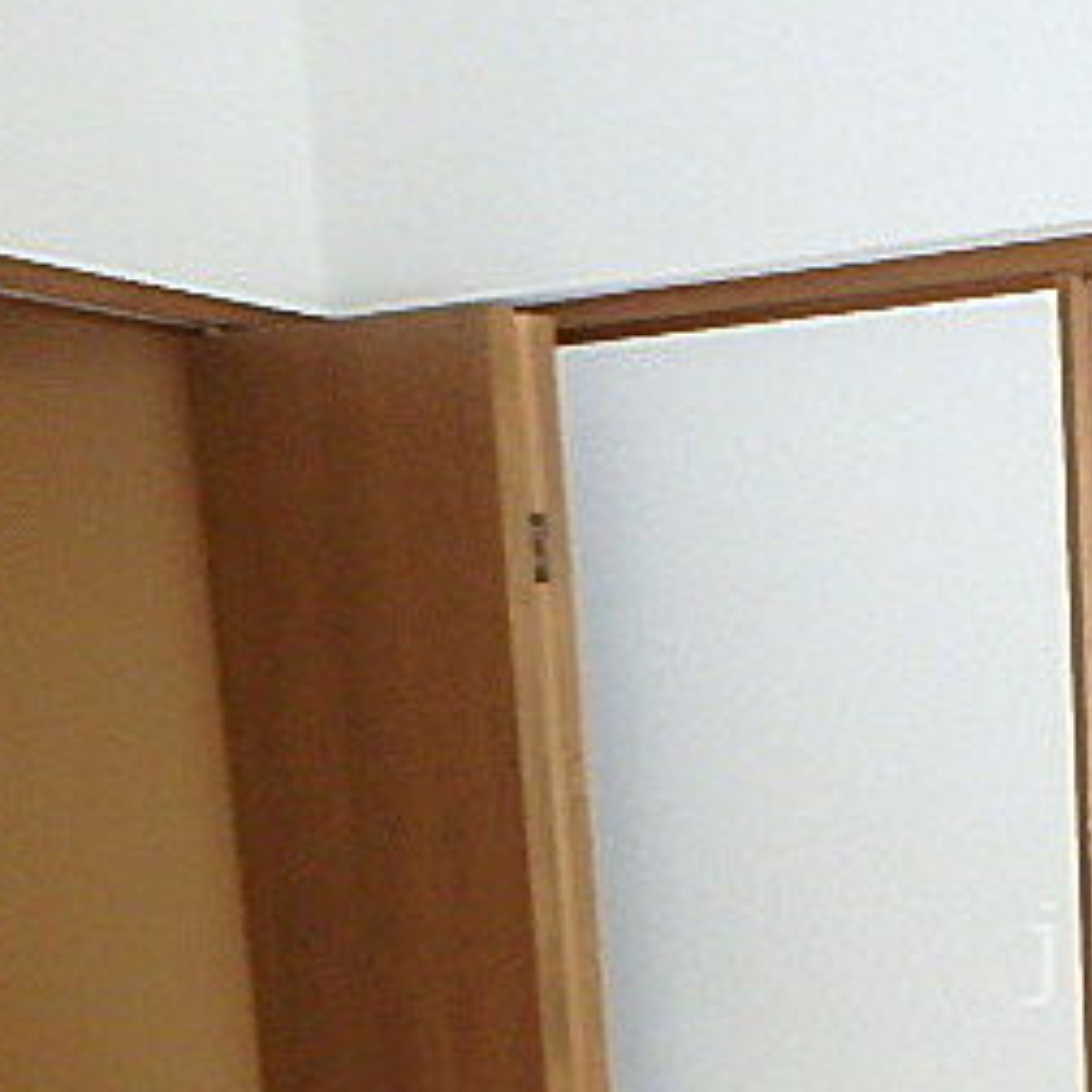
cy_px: 954
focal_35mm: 47
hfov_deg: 30.5
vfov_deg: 34.3
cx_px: 1316
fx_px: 1677
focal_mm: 3.7
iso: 320
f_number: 3.5
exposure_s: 1/30
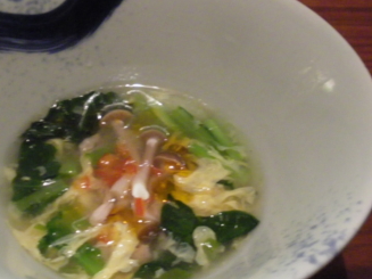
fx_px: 591
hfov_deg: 34.6
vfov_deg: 26.5
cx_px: 119
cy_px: 147
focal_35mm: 55
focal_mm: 6.3
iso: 800
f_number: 3.5
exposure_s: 1/8
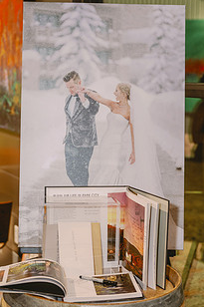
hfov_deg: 17.9
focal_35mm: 76
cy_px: 162
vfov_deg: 26.7
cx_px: 101
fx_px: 647
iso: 2500
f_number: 2.8
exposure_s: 1/125
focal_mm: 52
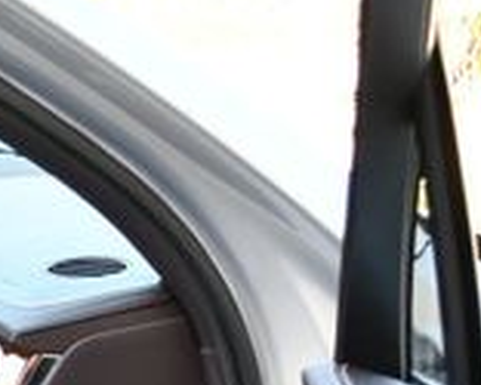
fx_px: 1980
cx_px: -466
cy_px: 573
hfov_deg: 12.3
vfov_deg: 10.7
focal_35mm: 139
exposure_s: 1/250
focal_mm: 18
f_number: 3.5
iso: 640
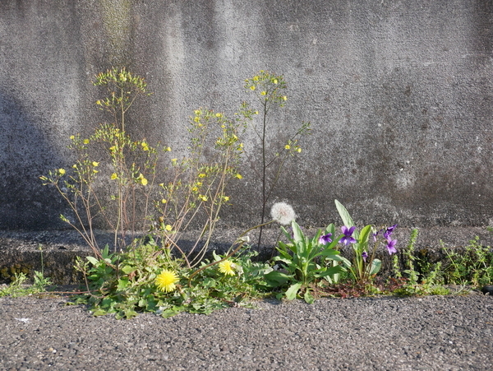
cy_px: 186
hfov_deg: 51.3
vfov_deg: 39.7
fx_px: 513
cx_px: 246
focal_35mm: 36
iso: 800
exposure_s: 1/400
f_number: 8
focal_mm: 18
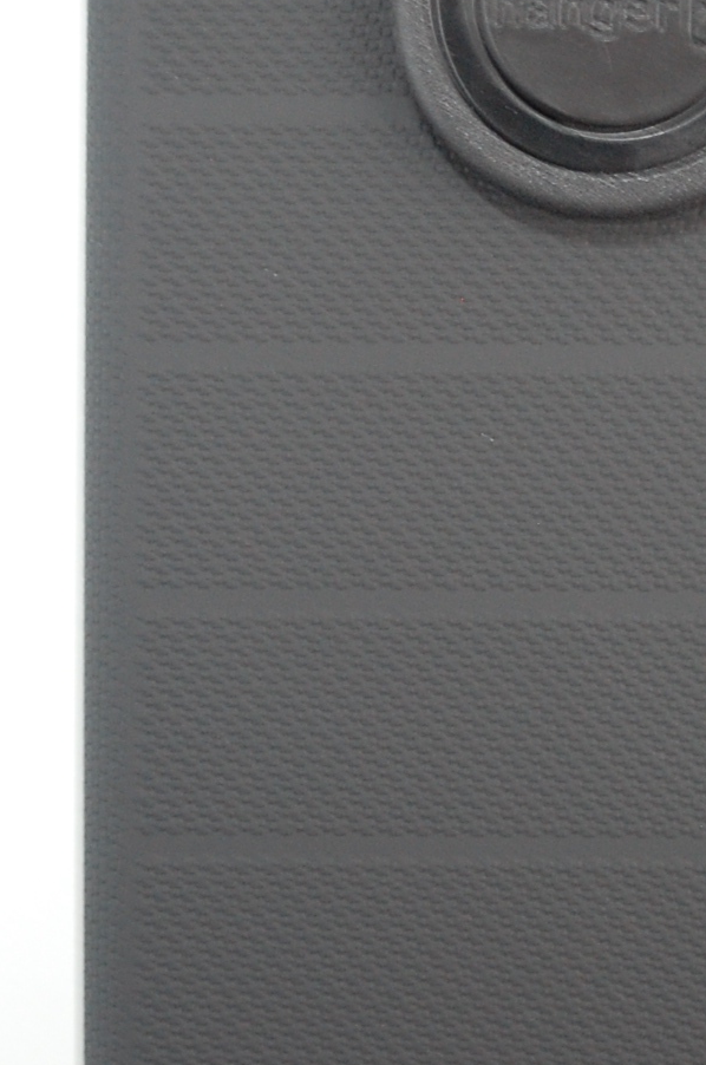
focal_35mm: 165
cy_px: 145
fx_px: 4872
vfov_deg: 12.4
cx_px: 623
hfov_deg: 8.3
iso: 800
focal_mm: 44
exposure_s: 1/20
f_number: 5.3
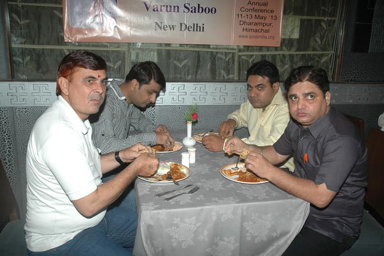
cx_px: 192
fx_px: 384
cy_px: 128
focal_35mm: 36
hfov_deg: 53.2
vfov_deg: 36.8
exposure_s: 1/125
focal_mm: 24
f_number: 5.6
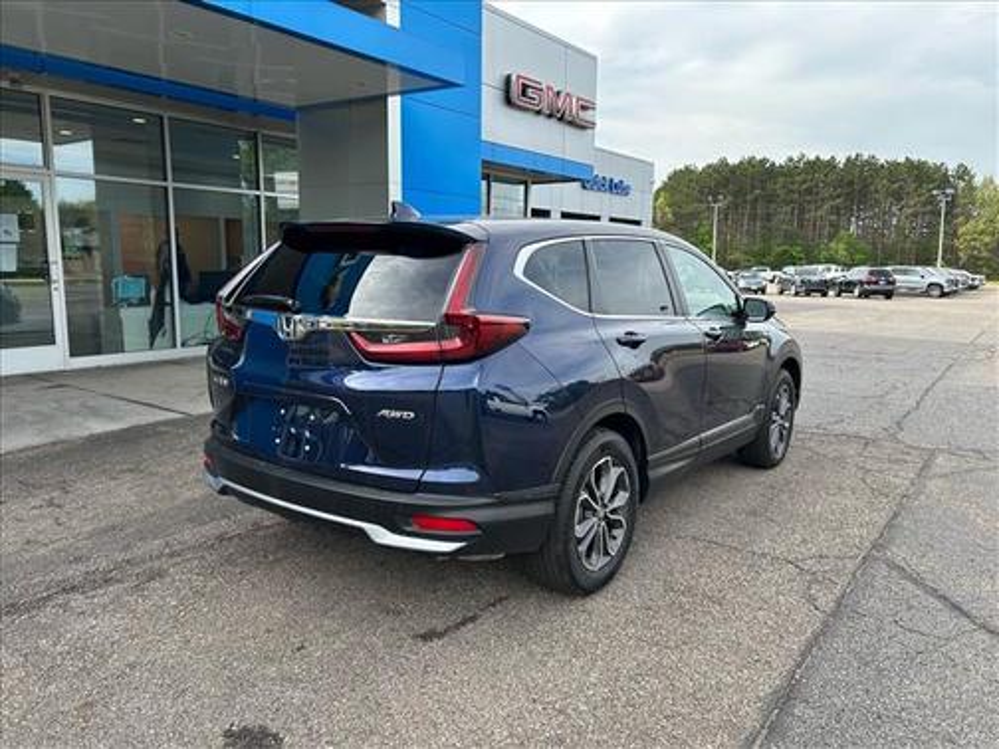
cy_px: 374
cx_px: 500
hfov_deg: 67.3
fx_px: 750
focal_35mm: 26
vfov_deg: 53.1
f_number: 1.5
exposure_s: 1/775
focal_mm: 5.7
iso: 50
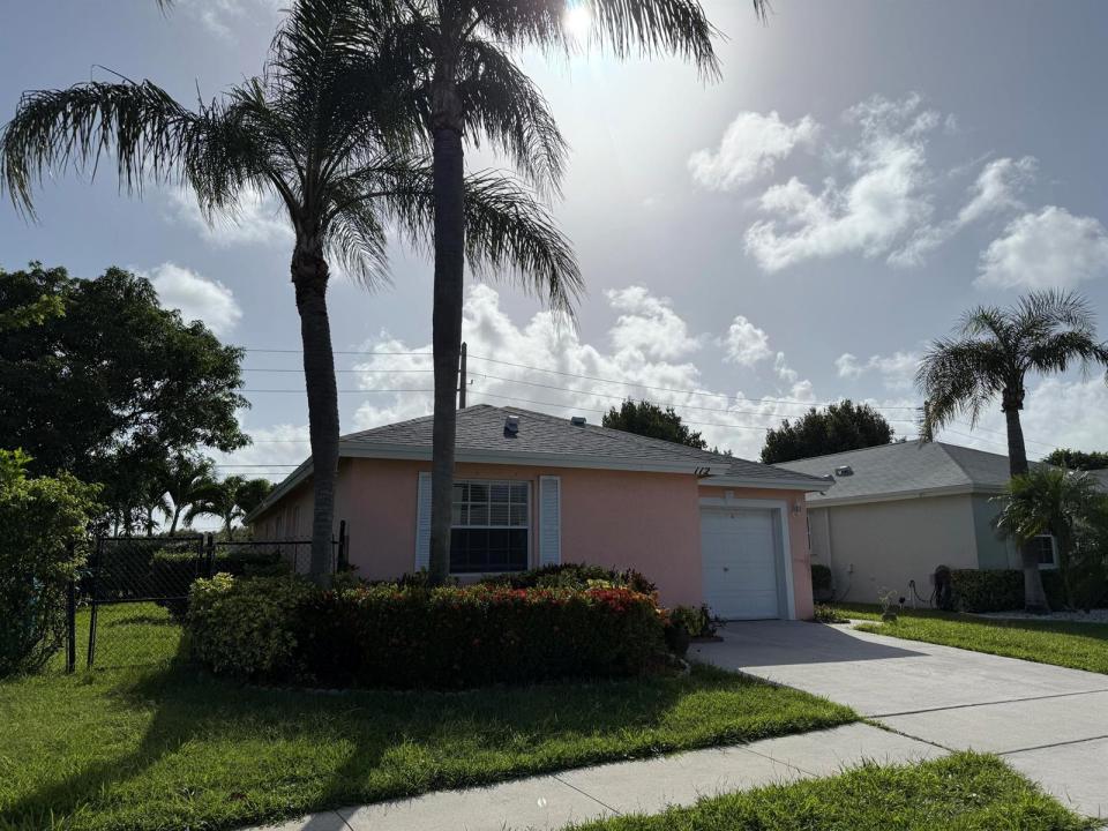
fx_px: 768
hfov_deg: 71.6
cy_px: 416
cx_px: 554
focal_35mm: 24
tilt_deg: +12.3
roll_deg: +0.9
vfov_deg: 56.8
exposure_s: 1/17544
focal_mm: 6.76
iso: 64
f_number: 1.78
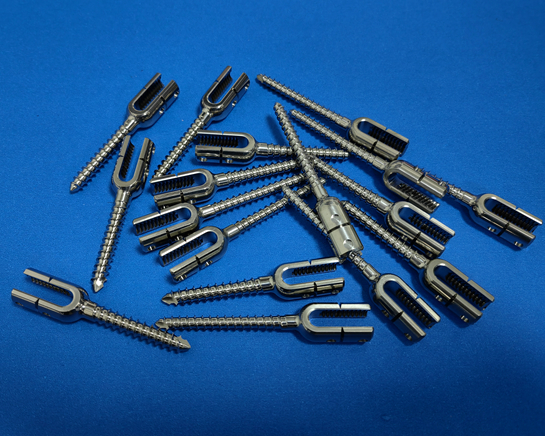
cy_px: 213
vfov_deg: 50.0
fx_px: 468
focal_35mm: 29
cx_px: 248
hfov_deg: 60.3
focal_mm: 5.54
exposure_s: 1/44
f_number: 1.8
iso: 160
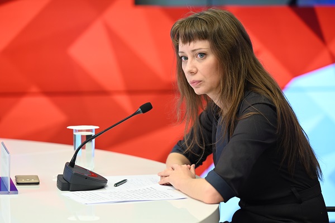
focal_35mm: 165
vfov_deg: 8.3
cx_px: 168
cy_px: 112
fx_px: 1534
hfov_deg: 12.5
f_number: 3.5
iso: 1250
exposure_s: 1/125
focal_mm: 165
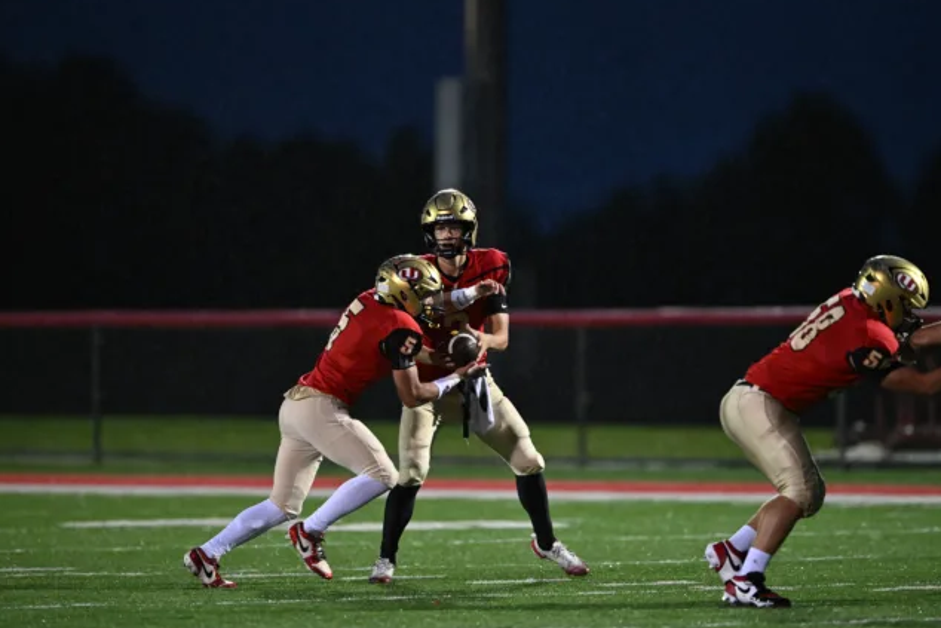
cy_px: 327
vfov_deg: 2.9
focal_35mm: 473
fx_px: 12366
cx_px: 485
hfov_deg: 4.4
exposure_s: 1/1000
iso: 6400
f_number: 2.8
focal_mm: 400
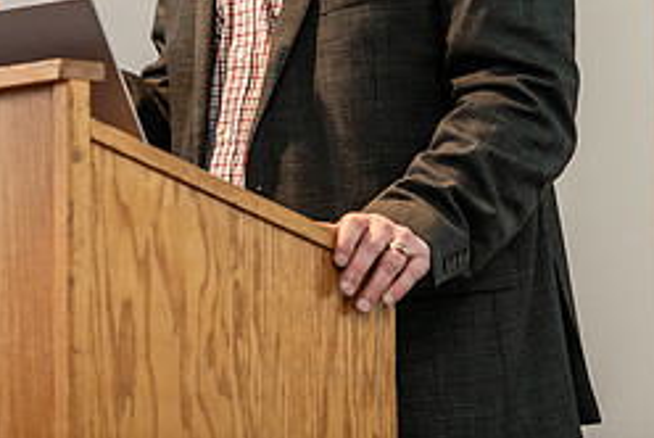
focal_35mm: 327
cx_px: 164
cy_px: -65
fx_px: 5947
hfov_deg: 6.3
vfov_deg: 4.2
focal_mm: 140
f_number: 3.2
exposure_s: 1/200
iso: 1000
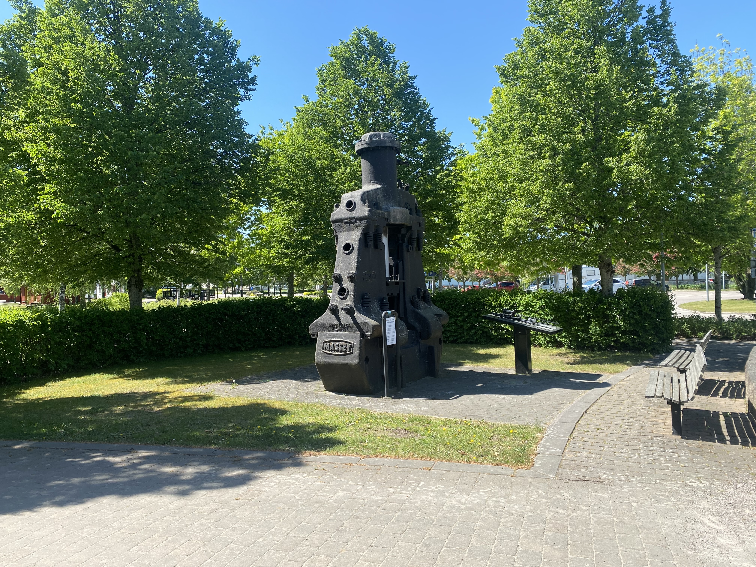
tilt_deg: +0.9
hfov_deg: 67.3
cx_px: 378
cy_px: 284
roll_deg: +1.3
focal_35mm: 26
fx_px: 568
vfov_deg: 53.1
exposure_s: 1/1245
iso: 32
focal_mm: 4.25
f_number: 1.8
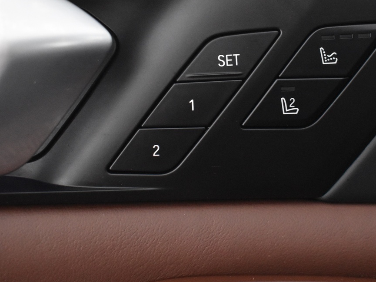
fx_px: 792
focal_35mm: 73
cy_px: 91
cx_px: 241
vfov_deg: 20.1
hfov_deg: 26.6
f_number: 4
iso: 3200
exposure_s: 1/25
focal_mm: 27
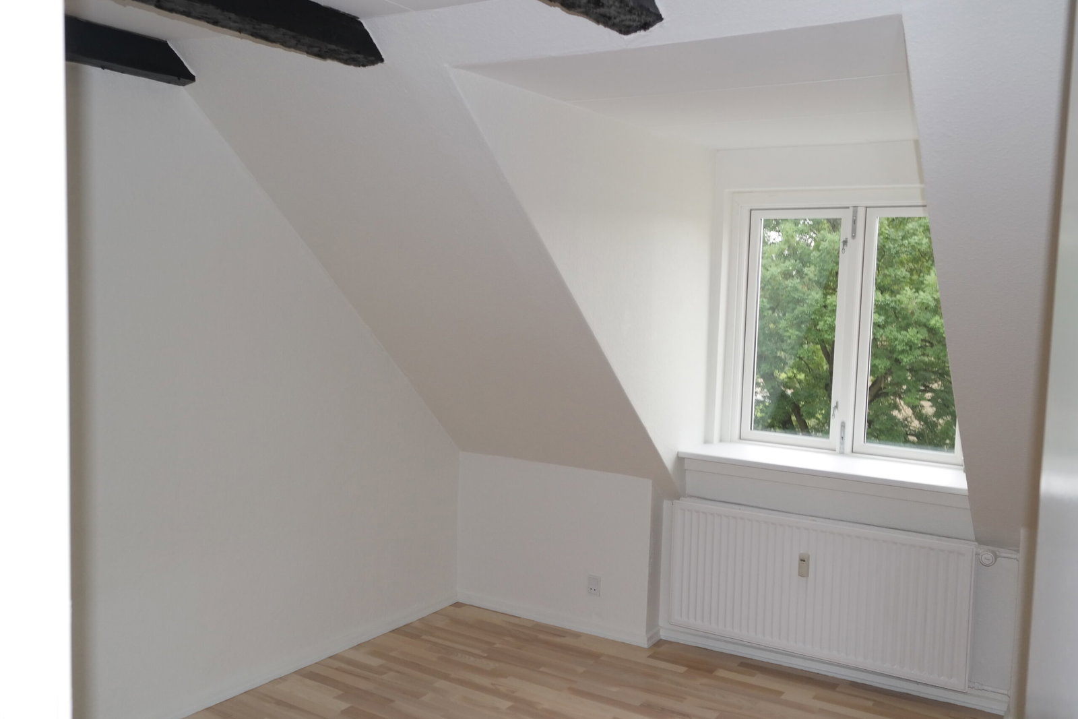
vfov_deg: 43.6
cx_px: 539
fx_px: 898
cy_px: 360
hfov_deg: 61.9
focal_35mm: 30
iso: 400
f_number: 5.6
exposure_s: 1/40
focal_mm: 20
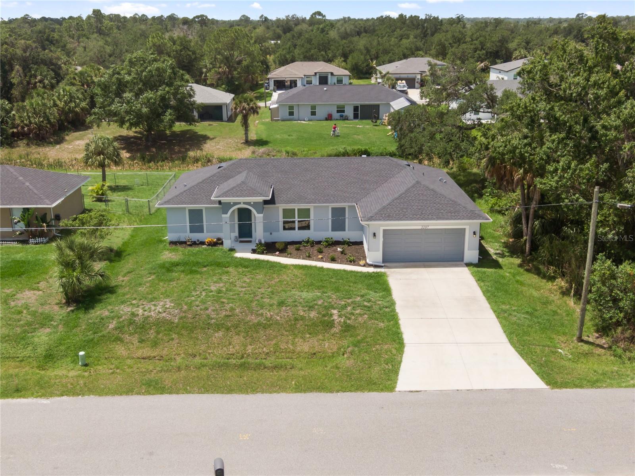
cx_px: 318
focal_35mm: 39
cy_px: 238
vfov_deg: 36.8
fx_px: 715
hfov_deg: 47.9
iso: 100
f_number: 3.4
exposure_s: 1/1250
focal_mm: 6.77
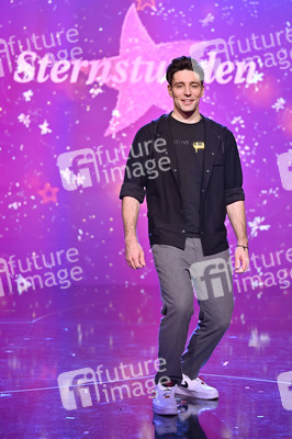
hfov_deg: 17.9
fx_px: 926
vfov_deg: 26.7
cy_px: 220
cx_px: 146
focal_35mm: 76
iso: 640
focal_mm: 76
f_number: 2.8
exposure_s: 1/250
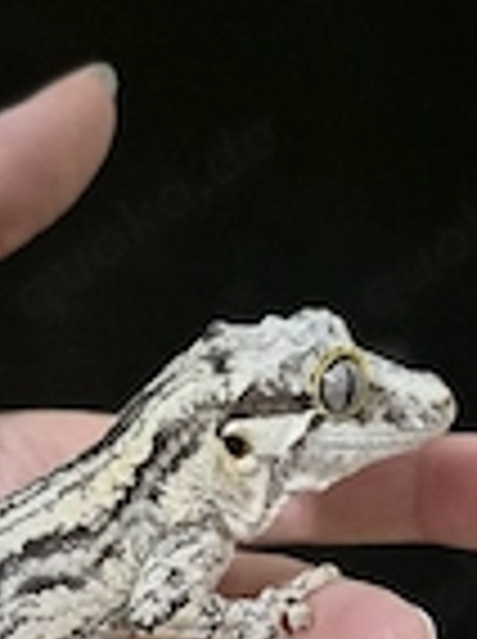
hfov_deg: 22.5
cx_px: 243
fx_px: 1198
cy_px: 616
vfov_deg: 28.3
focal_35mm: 65
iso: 2000
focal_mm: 5.4
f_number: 1.8
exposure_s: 1/50
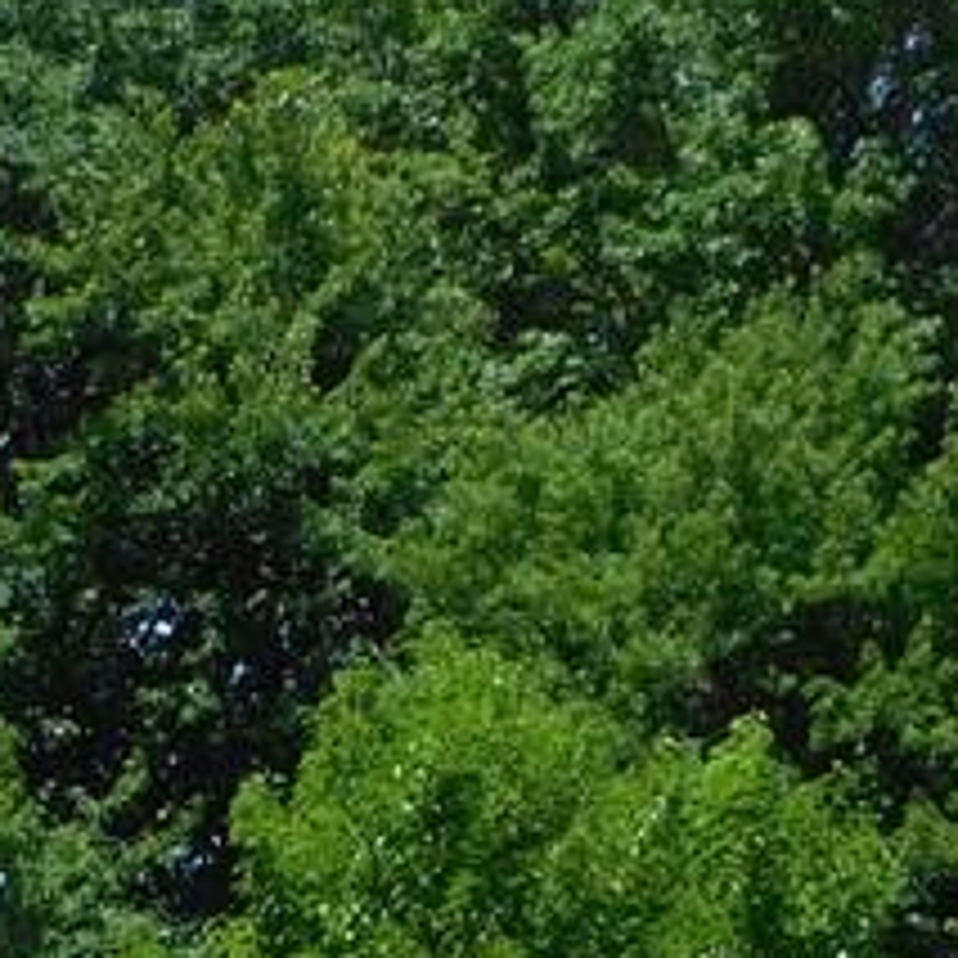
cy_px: 1664
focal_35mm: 170
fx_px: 5323
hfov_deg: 10.0
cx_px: -418
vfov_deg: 9.8
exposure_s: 1/1000
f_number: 3.6
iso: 125
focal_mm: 7.1
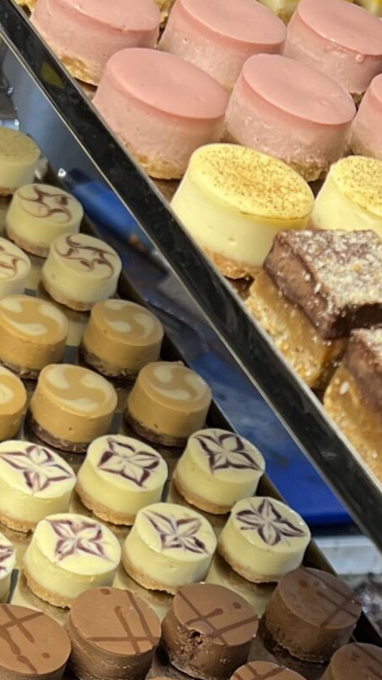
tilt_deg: -41.5
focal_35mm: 91
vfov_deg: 22.5
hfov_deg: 13.3
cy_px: 680
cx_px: 217
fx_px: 1640
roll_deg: -23.4
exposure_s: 1/120
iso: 125
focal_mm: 5.7
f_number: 1.5
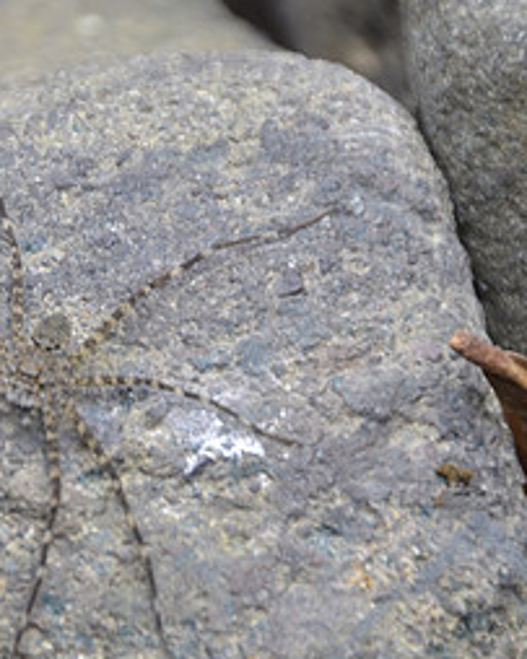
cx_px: 21
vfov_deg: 2.4
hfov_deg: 1.9
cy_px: 361
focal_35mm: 801
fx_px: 15626
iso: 450
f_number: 6.3
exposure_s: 1/125
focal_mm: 250
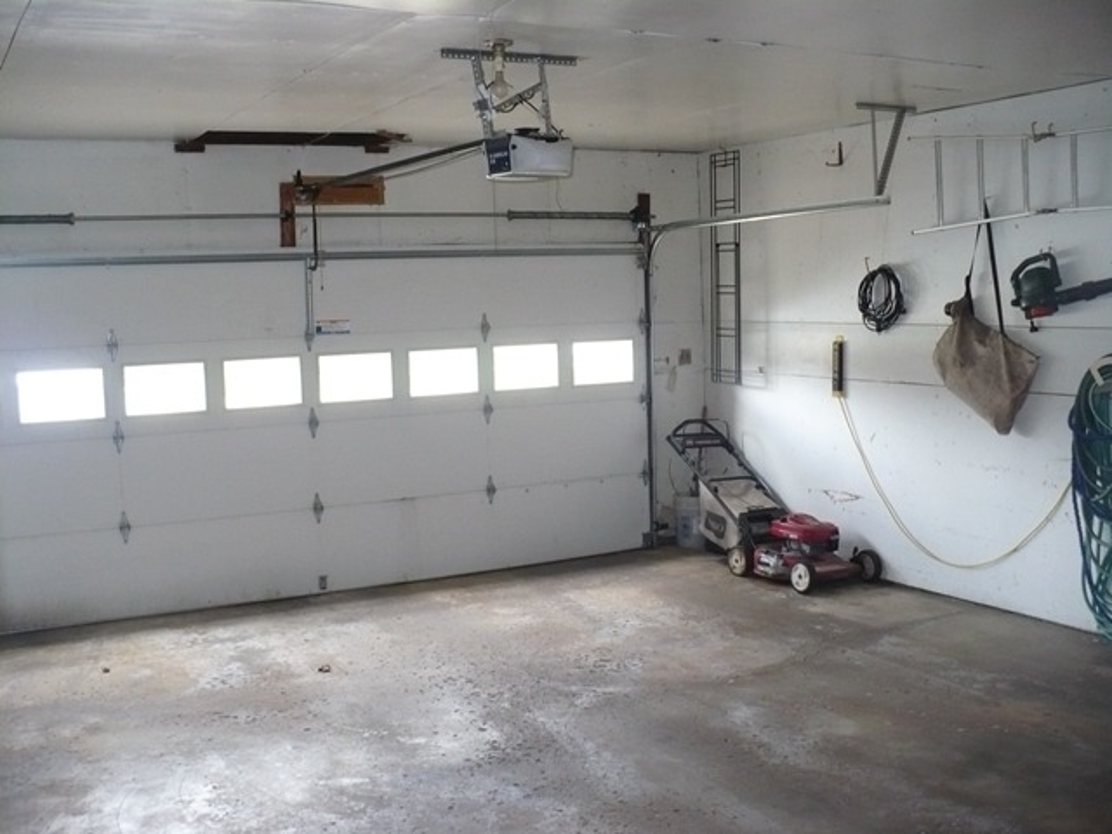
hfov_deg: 50.1
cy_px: 417
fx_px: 1189
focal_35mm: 37
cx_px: 556
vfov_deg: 38.7
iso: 250
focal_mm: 6.1
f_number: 2.8
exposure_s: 1/30
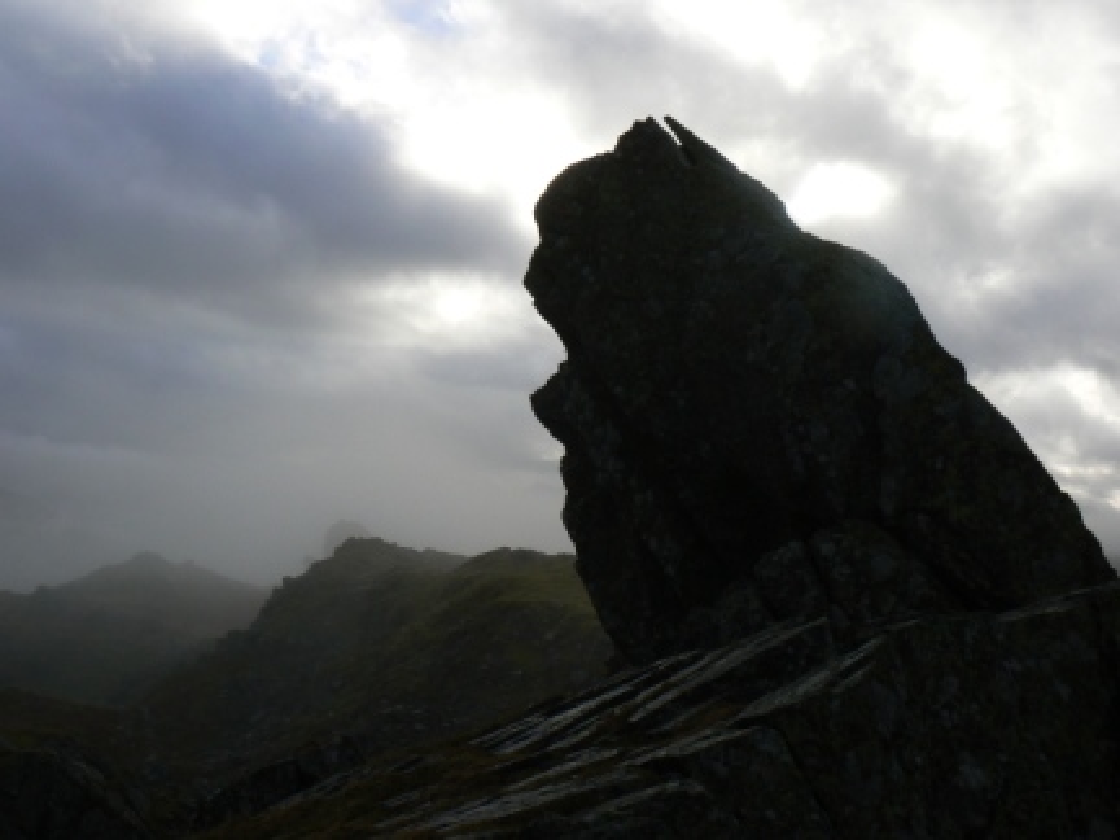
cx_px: 560
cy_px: 420
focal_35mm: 36
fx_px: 1165
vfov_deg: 39.7
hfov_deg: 51.4
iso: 80
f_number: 7.1
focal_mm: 6
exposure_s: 1/400
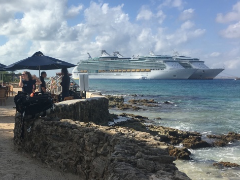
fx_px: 340
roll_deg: +0.1
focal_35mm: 49
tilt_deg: -2.5
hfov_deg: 37.1
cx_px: 39
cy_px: 95
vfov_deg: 29.7
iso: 25
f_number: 2.2
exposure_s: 1/1748
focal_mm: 4.15
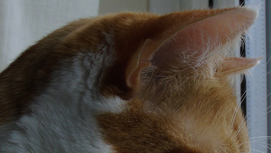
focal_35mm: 120
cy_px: 180
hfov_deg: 17.9
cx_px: 127
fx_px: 862
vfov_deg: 10.0
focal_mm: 9.6
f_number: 4.5
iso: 100
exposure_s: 1/30
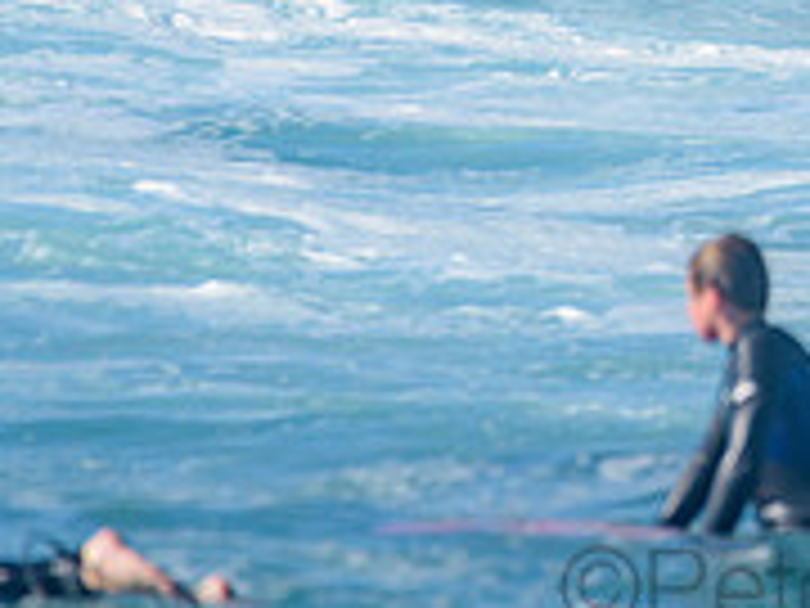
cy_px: -356
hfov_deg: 1.0
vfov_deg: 0.8
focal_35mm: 1904
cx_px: 1203
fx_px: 44553
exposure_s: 1/2000
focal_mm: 500
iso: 180
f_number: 5.6
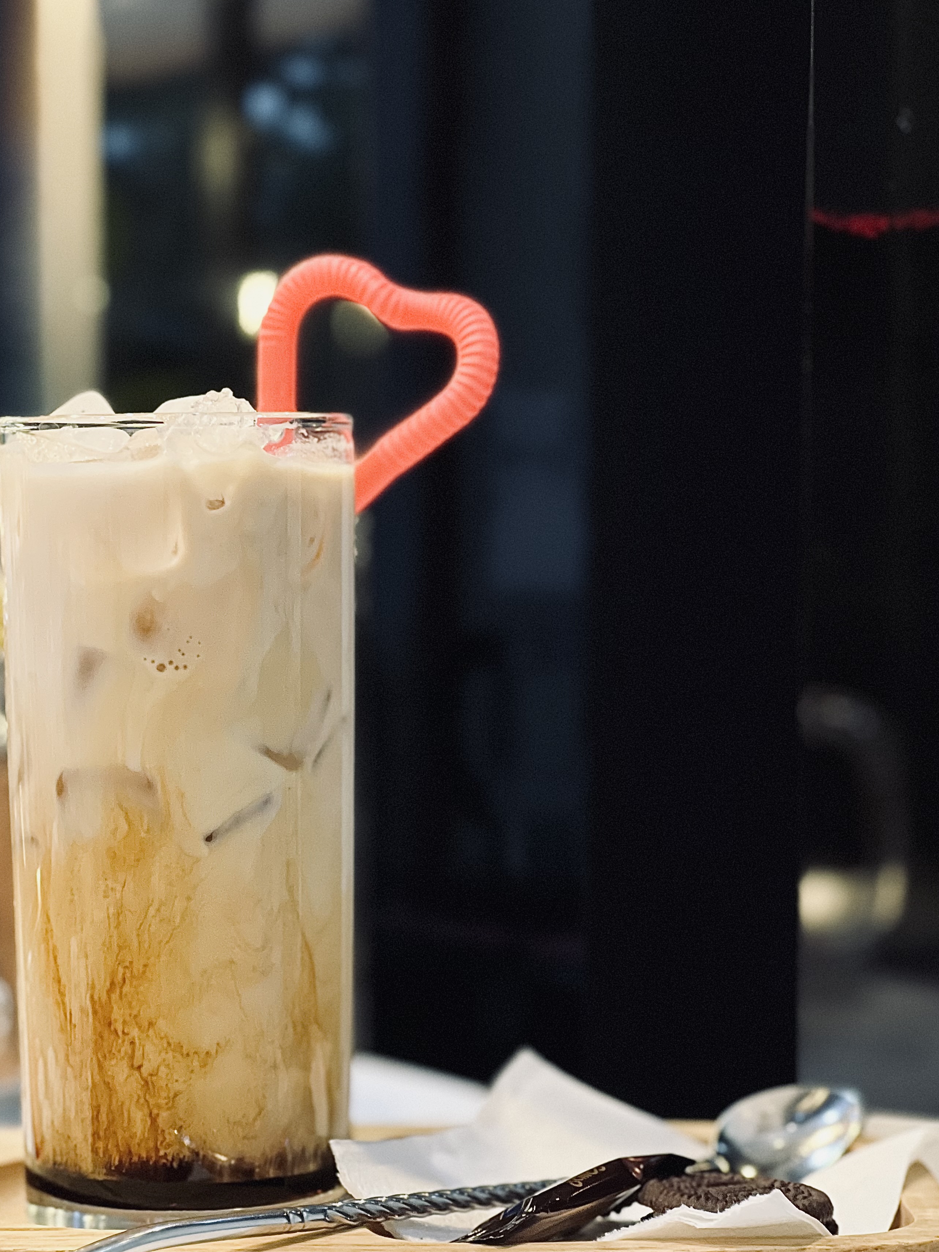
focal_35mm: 91
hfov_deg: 16.2
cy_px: 699
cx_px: 396
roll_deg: +0.5
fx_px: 3291
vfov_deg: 21.5
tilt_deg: -1.5
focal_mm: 9
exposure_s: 1/25
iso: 320
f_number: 2.8
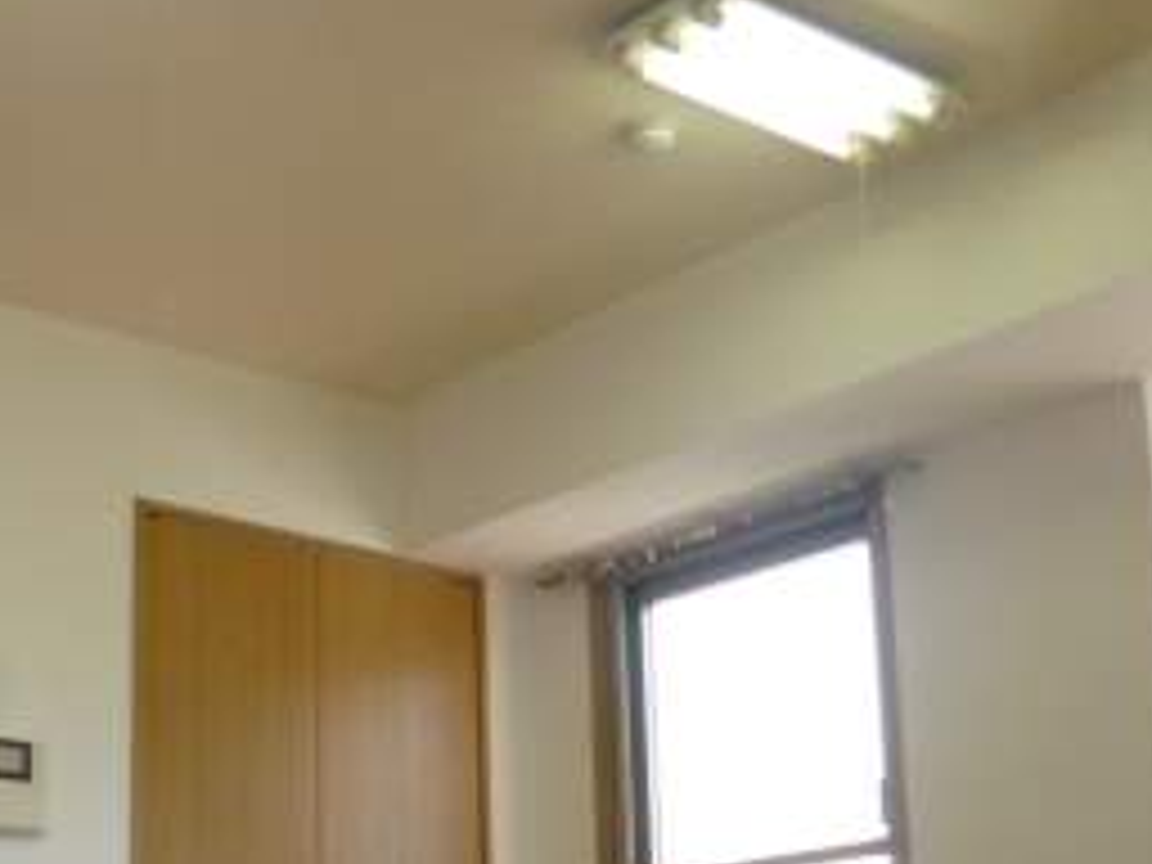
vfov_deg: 23.9
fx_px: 1997
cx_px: 32
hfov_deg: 30.2
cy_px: 742
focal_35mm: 60
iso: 100
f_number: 2.5
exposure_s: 1/80
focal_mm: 4.3
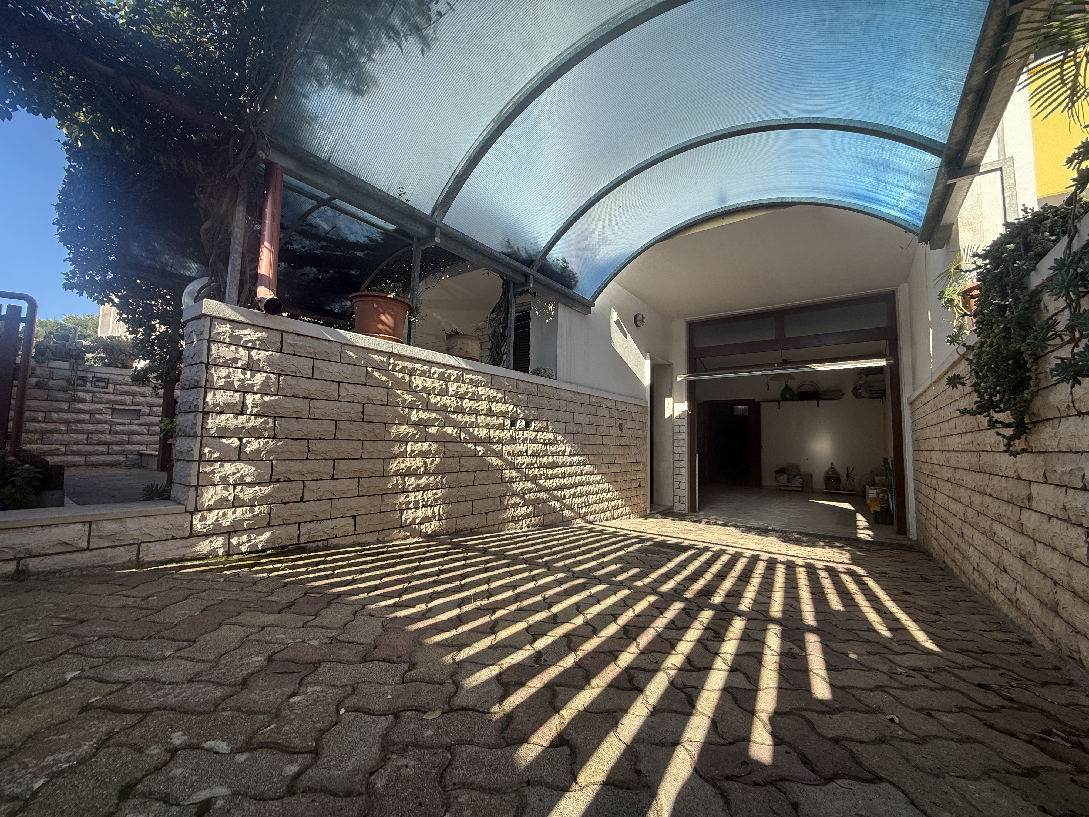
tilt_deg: +5.0
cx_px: 544
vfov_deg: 85.7
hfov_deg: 102.1
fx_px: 440
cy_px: 408
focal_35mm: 14
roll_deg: -1.1
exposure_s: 1/527
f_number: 2.2
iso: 50
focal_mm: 2.22
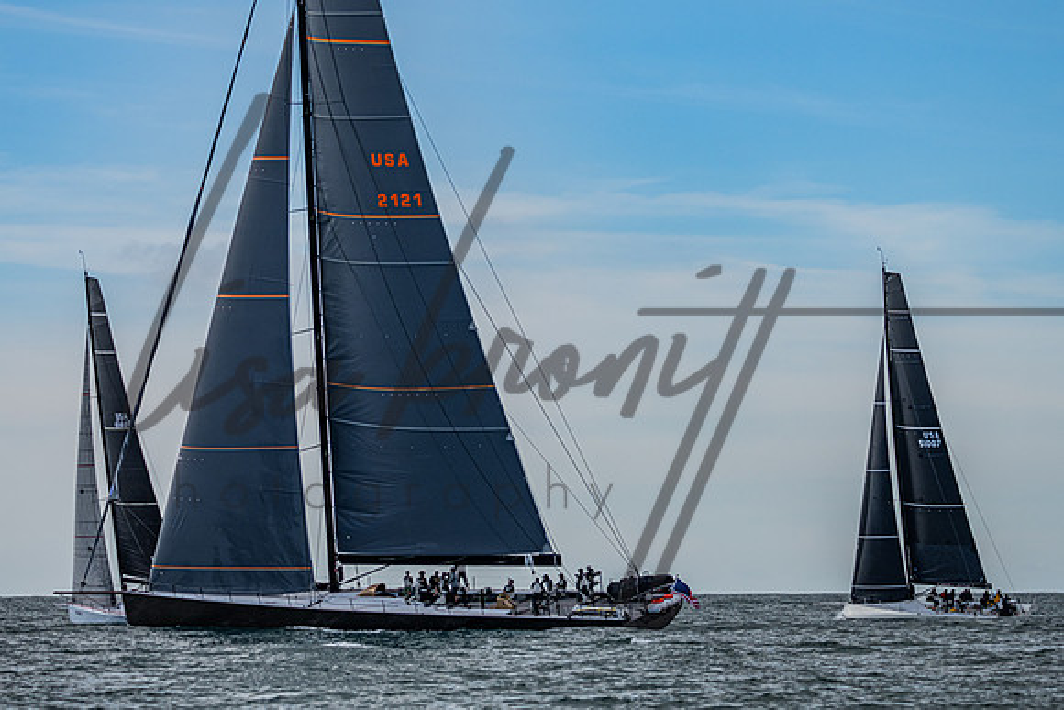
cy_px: 232
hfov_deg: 11.2
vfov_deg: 7.5
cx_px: 550
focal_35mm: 183
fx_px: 5411
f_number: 5.6
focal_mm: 135
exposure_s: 1/2000
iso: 400
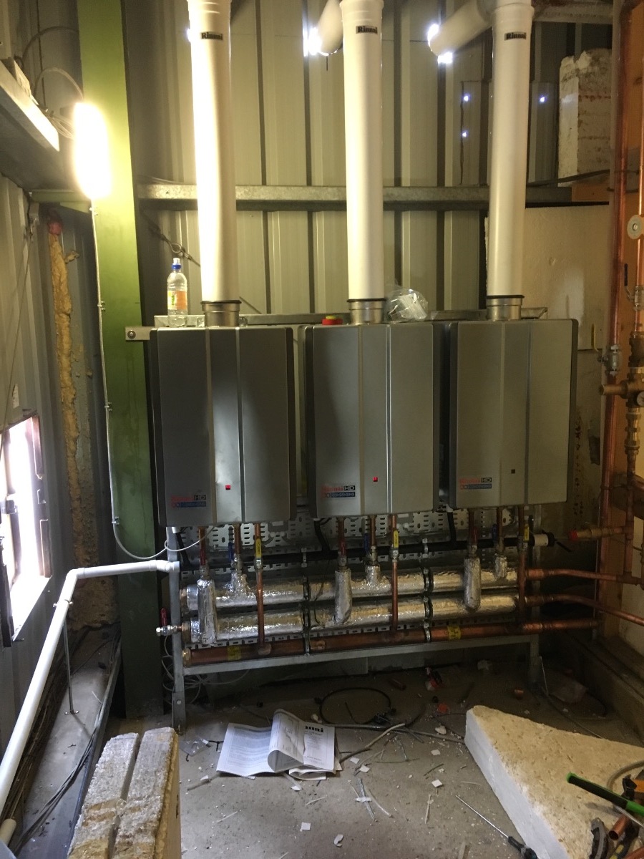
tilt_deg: -8.4
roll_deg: +1.3
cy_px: 430
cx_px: 322
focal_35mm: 29
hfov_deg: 48.2
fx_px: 719
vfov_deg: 61.7
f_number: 2.2
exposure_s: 1/20
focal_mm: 4.15
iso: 200
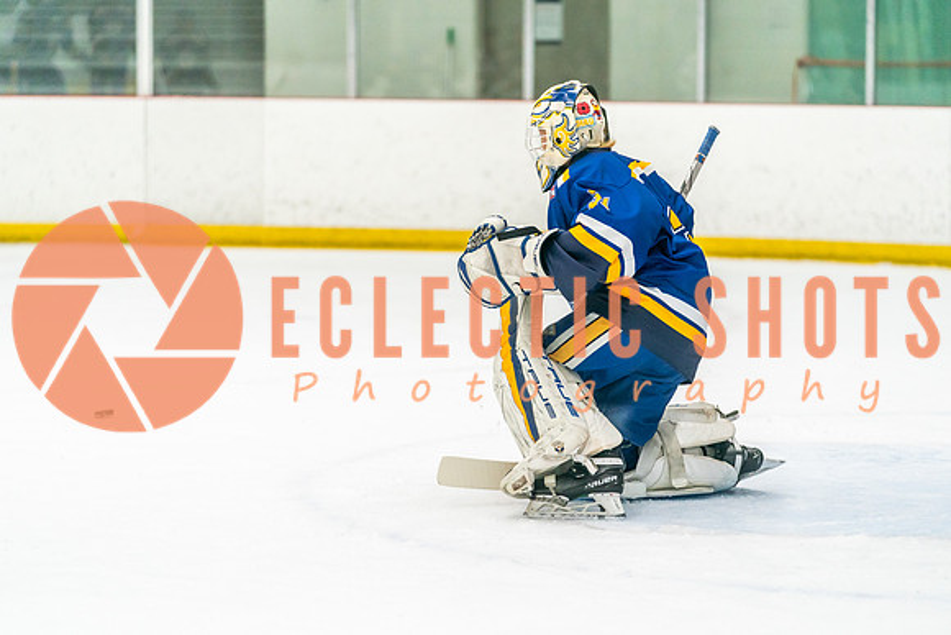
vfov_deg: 10.1
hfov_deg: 15.2
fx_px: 3574
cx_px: 490
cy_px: 327
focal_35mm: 135
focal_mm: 127
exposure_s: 1/1250
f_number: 2.8
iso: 3200
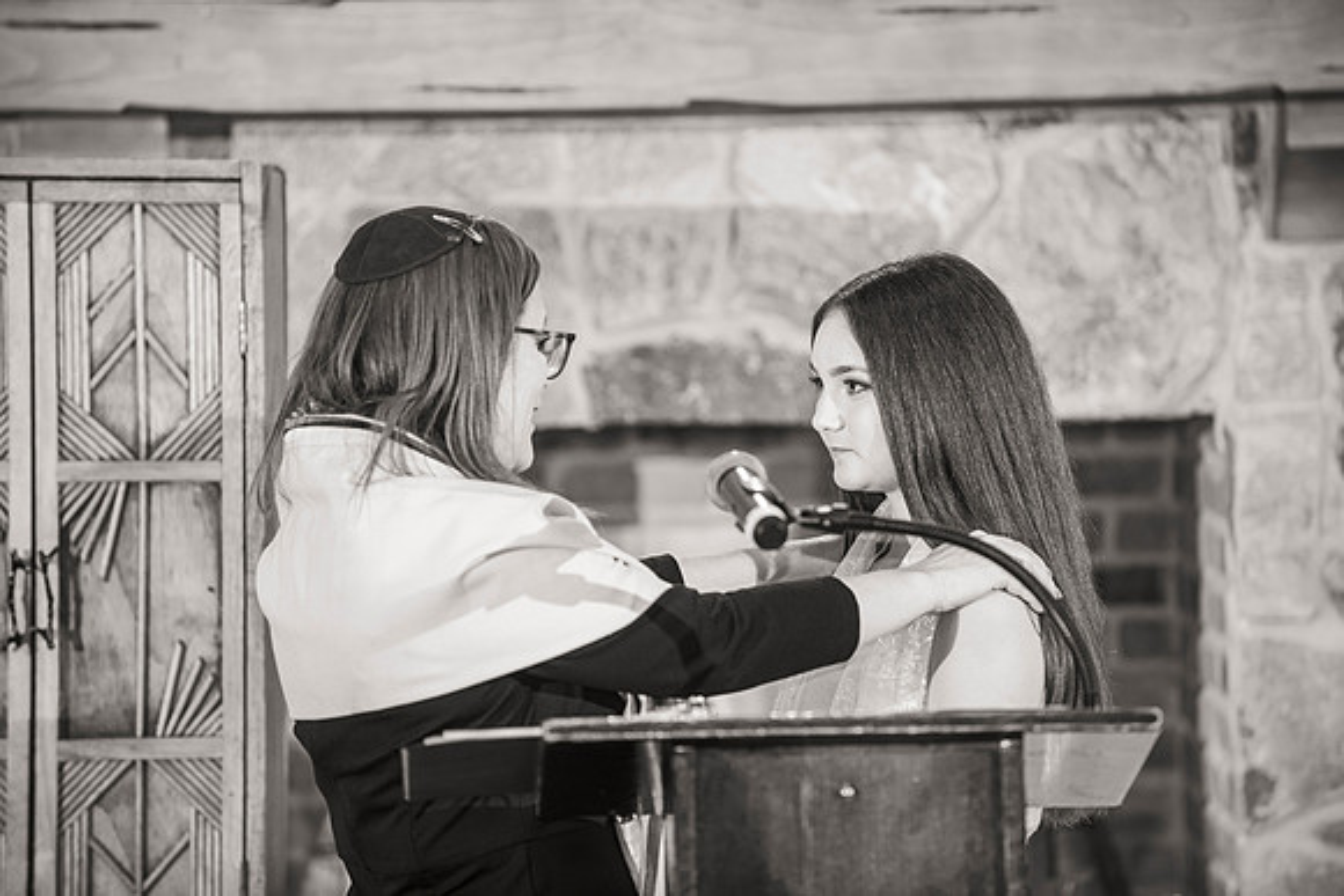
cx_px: 672
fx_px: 7468
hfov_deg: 10.3
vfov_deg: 6.9
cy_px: 448
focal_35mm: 200
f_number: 3.2
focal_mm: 200
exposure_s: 1/125
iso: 800
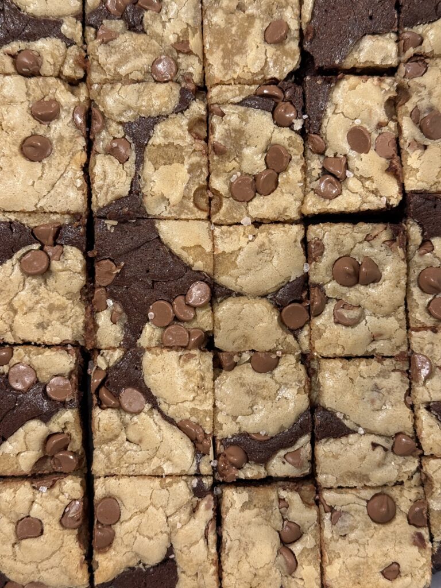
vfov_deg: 39.7
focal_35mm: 48
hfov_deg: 30.3
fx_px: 815
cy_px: 294
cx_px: 220
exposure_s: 1/60
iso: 125
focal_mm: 6.76
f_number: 1.78
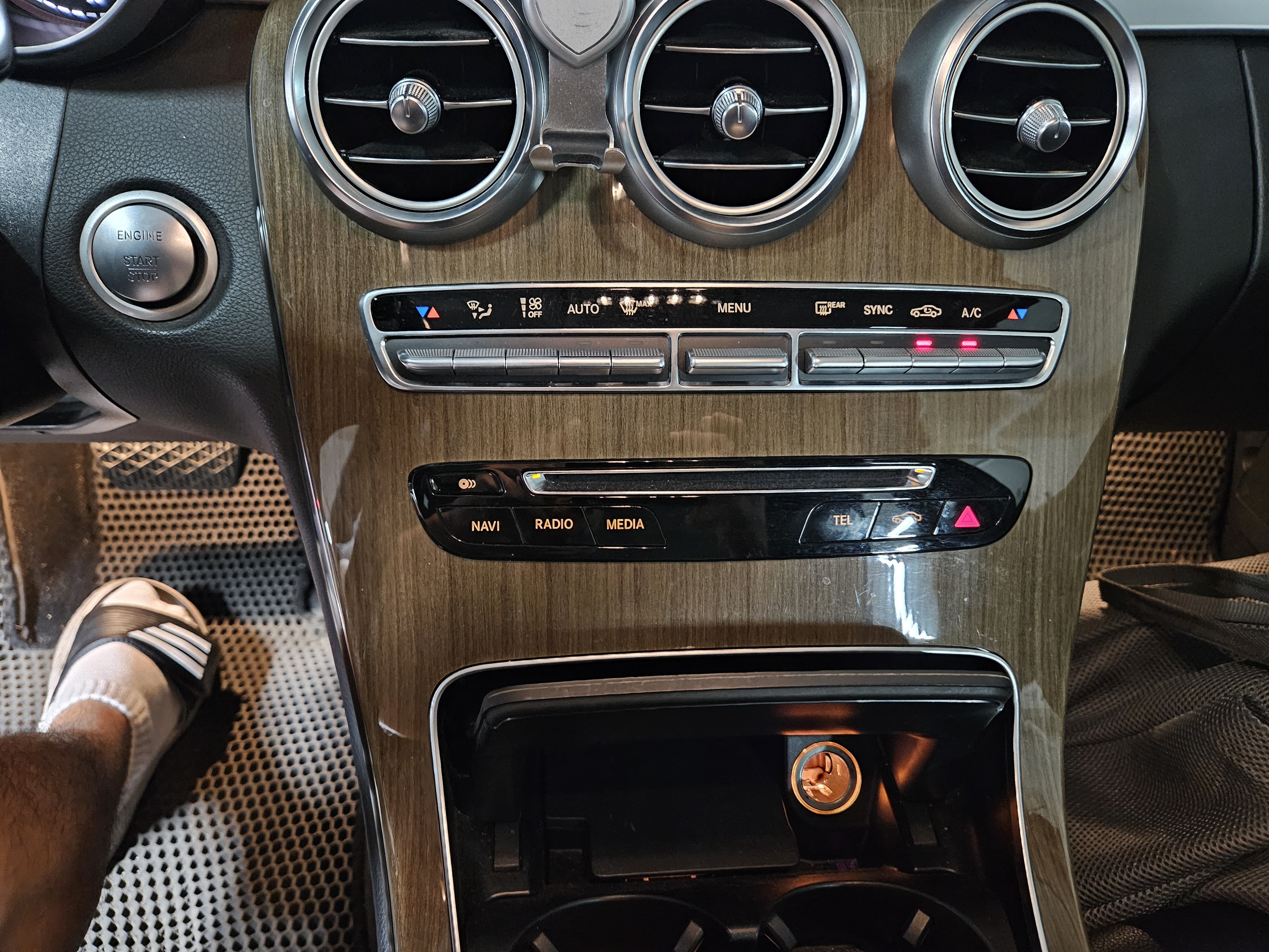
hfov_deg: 73.9
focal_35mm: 23
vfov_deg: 58.9
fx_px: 843
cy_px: 476
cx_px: 634
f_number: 1.8
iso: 1250
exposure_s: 1/21
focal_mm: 5.4
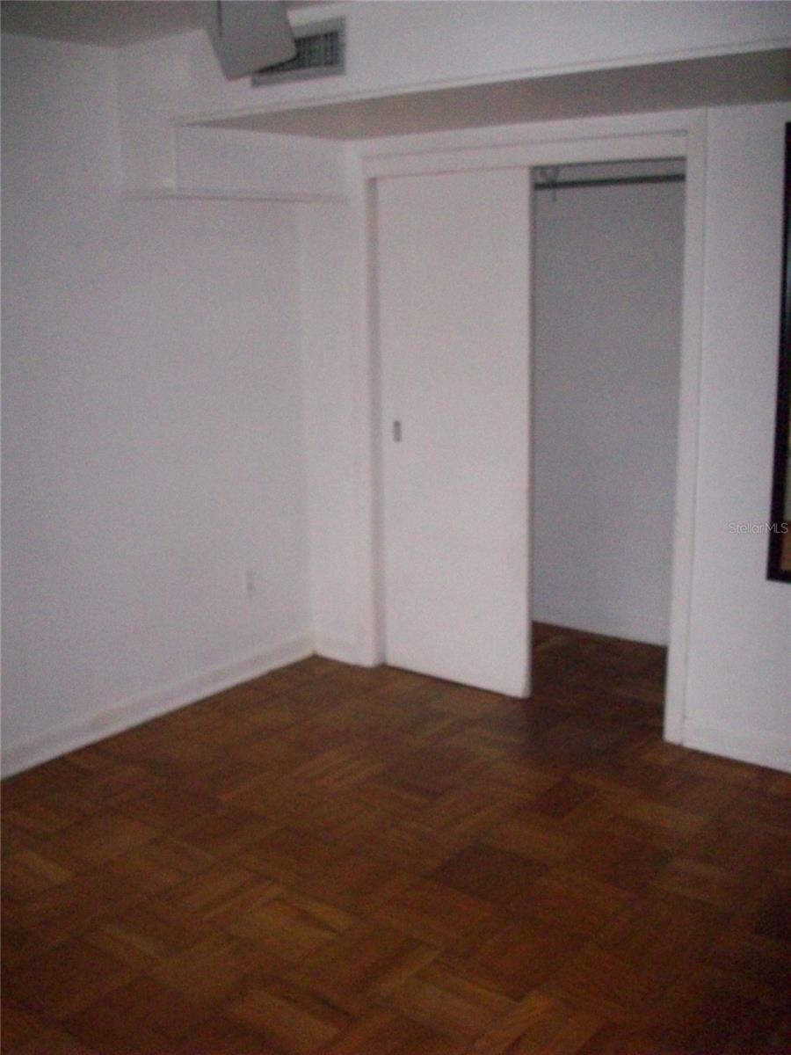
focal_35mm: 37
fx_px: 1127
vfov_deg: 50.1
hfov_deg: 38.7
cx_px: 396
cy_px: 528
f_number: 2.8
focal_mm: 6.2
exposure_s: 1/128
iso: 400
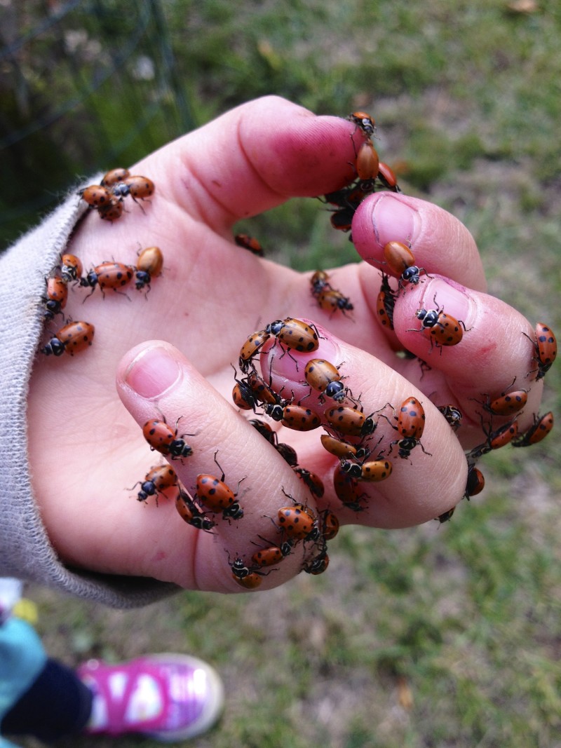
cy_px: 374
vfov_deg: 52.6
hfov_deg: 40.7
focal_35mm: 35
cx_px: 280
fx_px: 756
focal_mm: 4.28
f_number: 2.4
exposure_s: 1/120
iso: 50
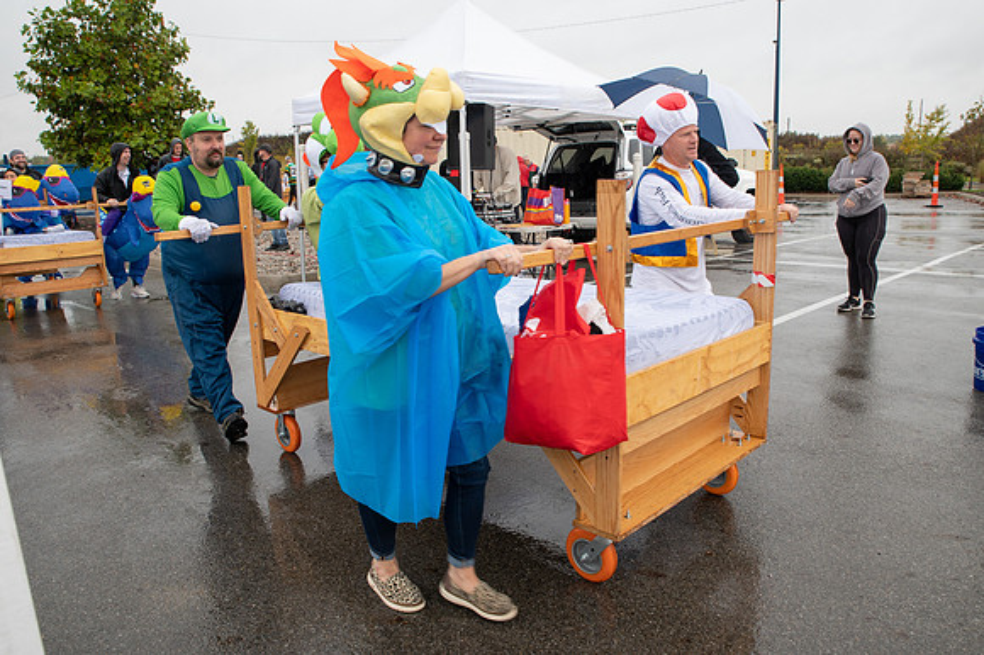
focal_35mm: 28
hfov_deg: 66.3
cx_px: 513
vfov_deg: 47.0
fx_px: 753
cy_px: 322
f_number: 7.1
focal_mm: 24
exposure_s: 1/200
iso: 400
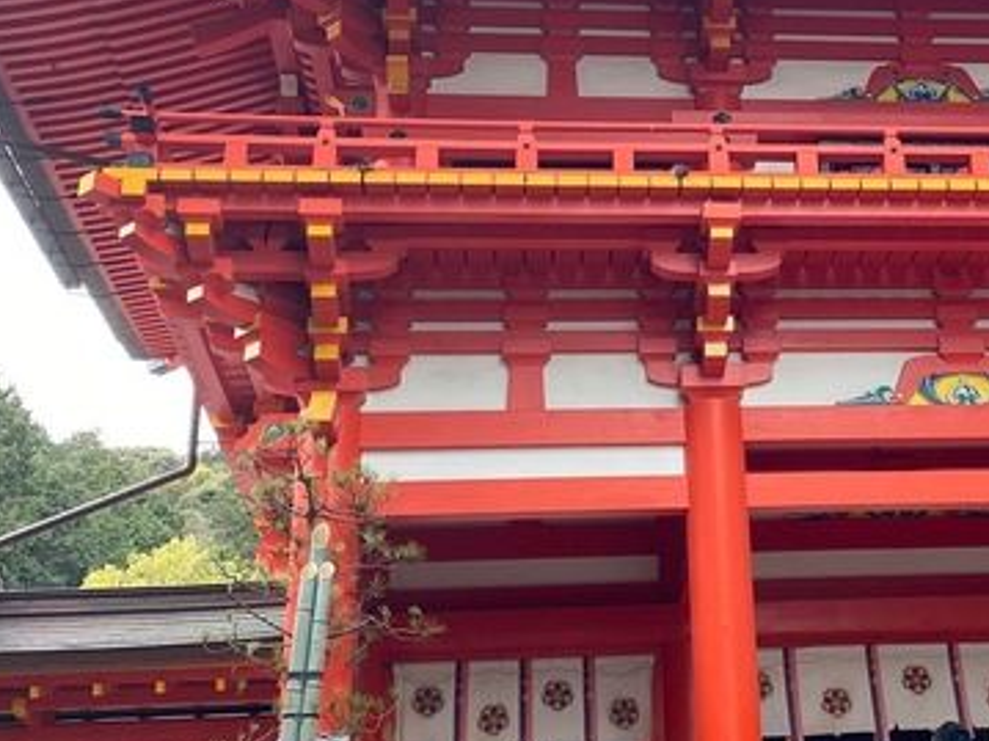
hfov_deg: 31.8
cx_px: 803
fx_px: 1685
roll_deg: +4.3
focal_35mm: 59
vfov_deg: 24.7
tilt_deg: +24.9
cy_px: 277
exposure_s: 1/121
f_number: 1.8
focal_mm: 4.25
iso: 125
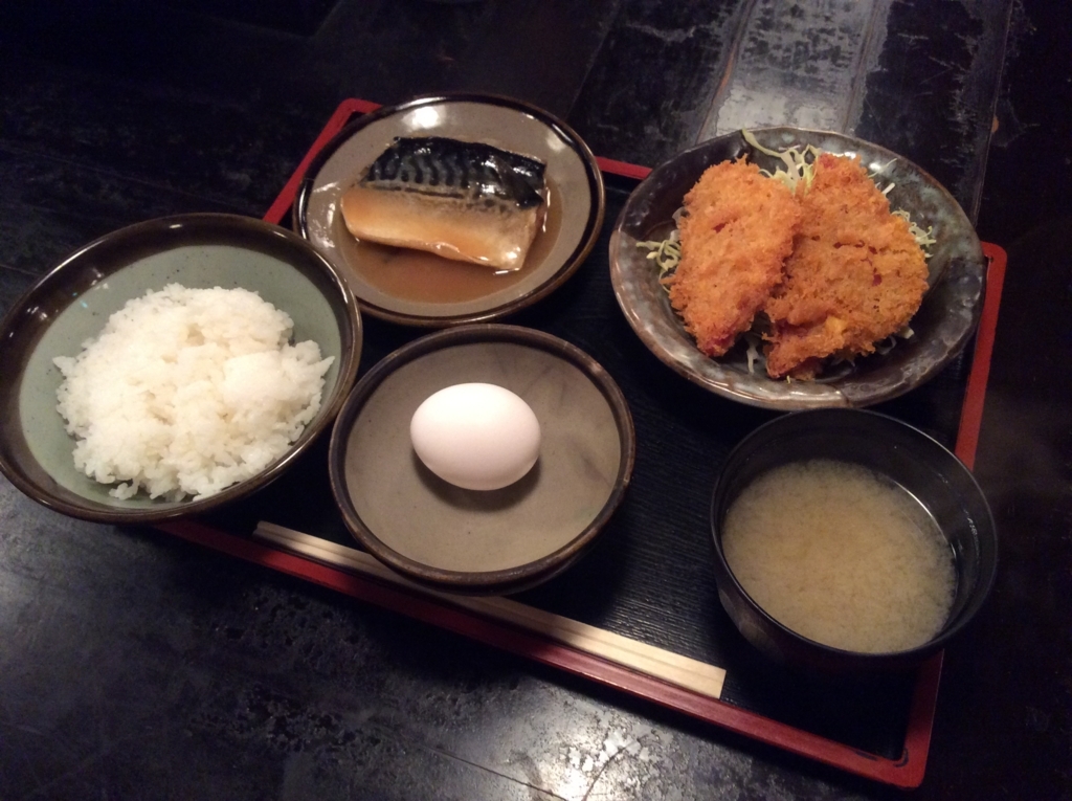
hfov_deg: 56.9
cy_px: 400
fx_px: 990
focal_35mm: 32
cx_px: 536
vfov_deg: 44.1
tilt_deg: -57.6
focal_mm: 3.3
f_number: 2.4
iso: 250
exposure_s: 1/24
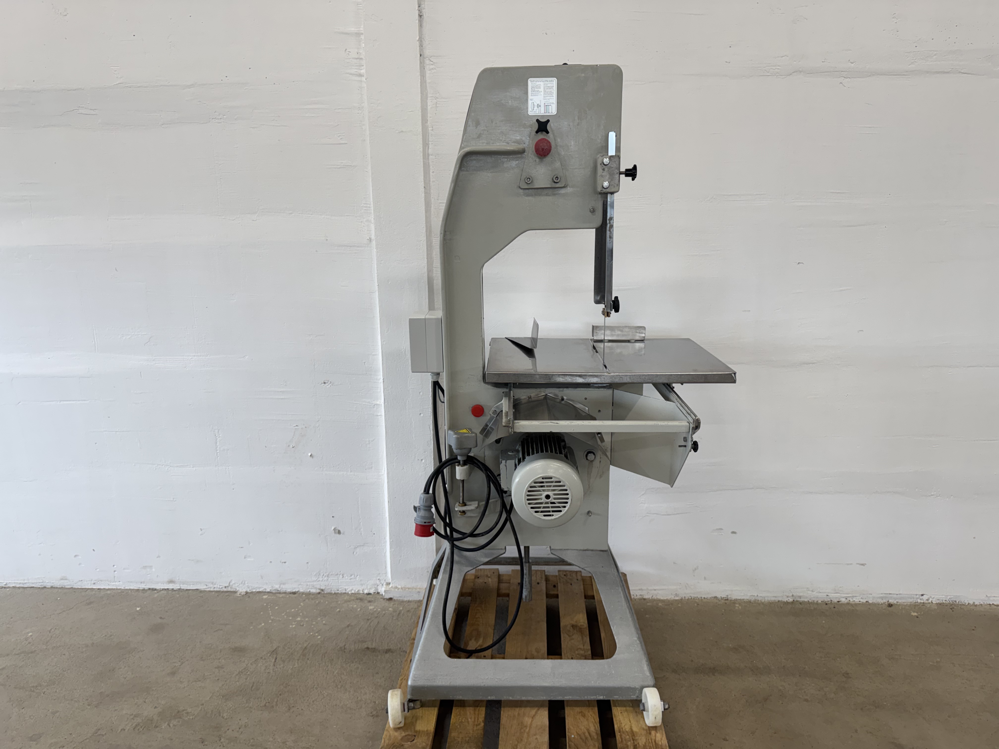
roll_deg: +0.9
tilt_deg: -12.7
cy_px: 374
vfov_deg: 56.8
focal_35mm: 24
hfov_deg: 71.6
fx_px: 693
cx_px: 500
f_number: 1.78
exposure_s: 1/100
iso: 80
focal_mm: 6.76
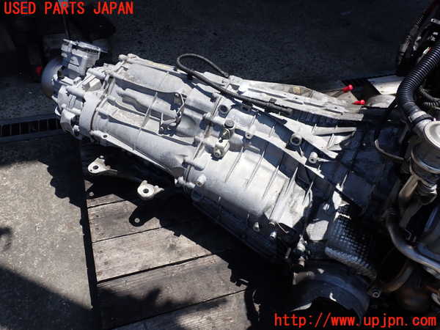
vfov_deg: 46.8
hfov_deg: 60.0
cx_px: 220
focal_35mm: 30
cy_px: 165
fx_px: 381
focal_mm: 5.4
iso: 100
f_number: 9
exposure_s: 1/125
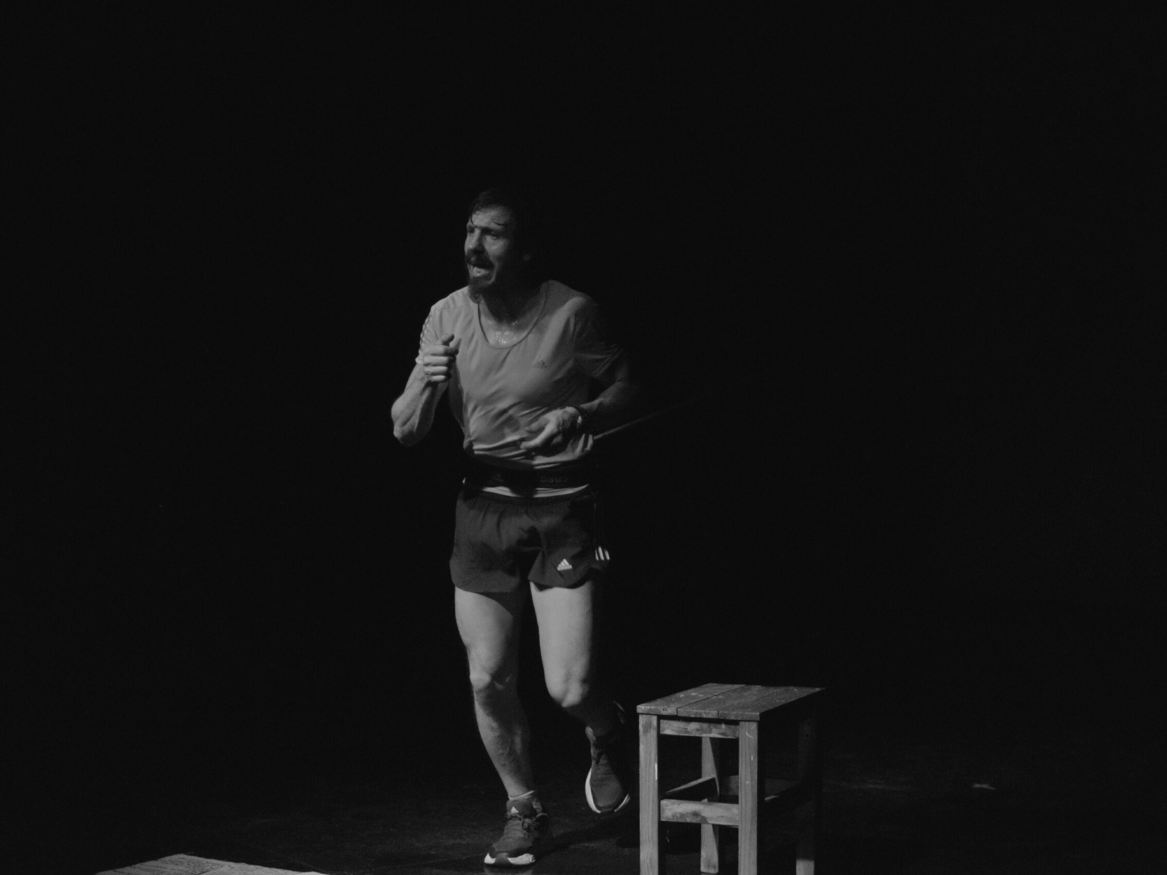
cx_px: 584
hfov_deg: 25.0
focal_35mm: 78
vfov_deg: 18.9
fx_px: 2629
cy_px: 438
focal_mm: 48
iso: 2000
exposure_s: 1/250
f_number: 5.3
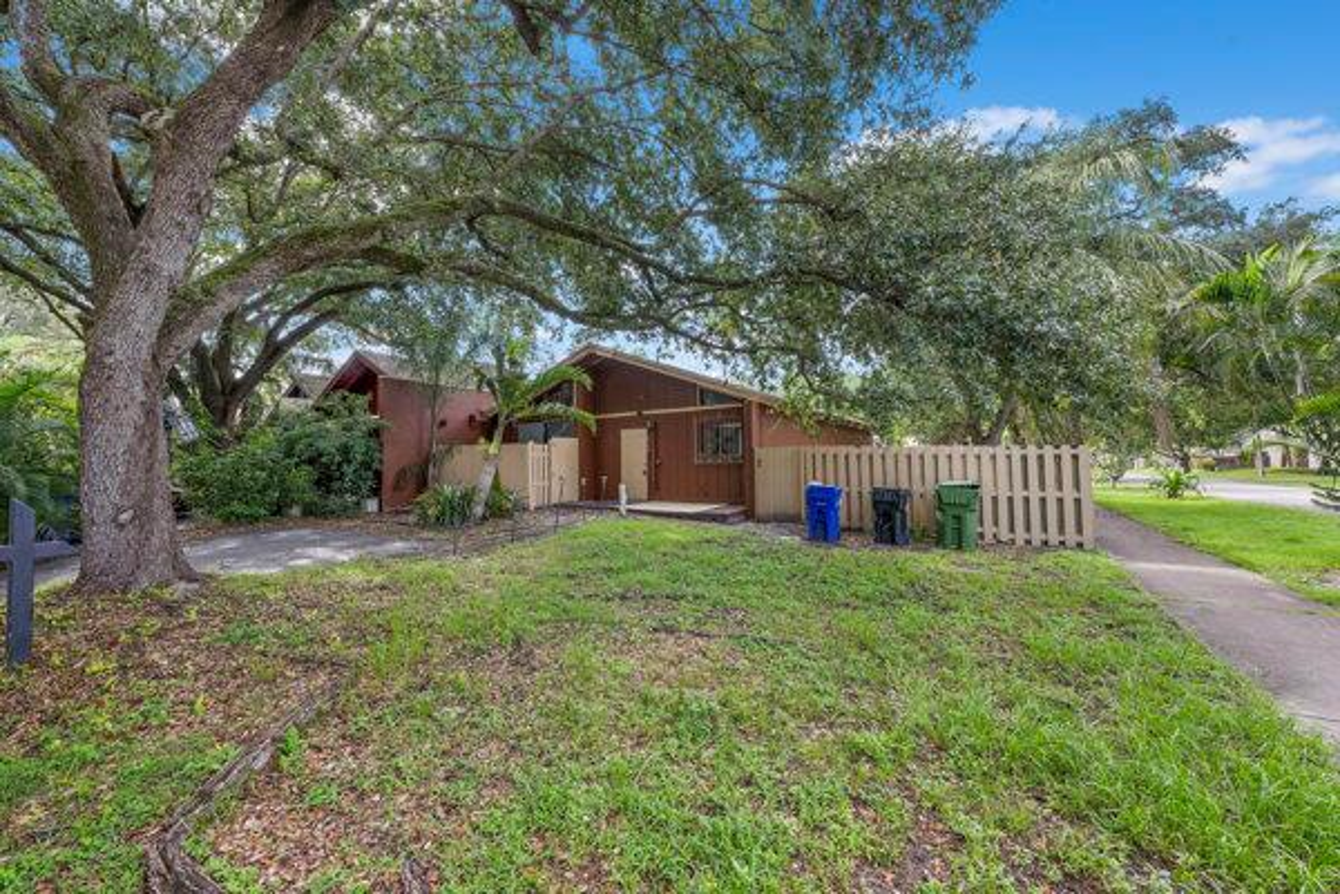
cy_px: 447
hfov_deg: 104.3
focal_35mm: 14
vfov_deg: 81.2
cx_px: 670
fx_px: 521
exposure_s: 1/60
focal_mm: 14
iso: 500
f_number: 8
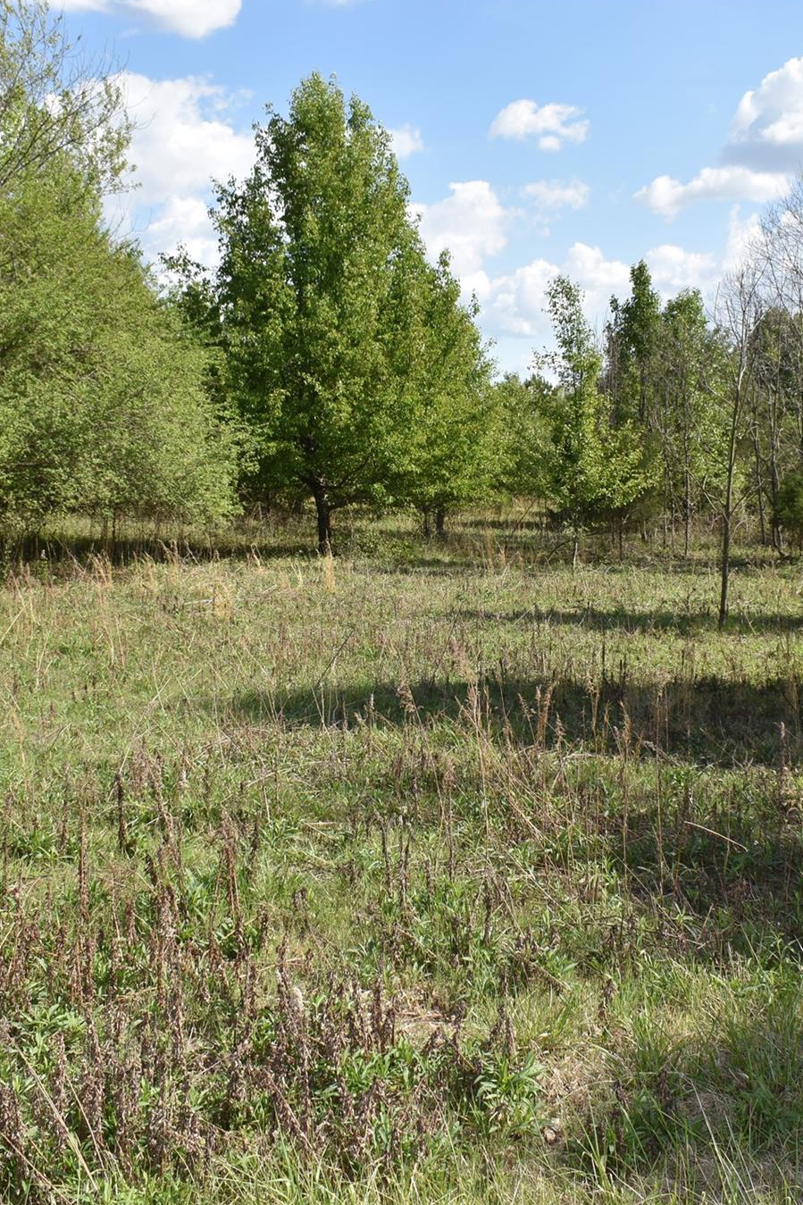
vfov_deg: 47.4
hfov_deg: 32.6
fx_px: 1372
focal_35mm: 41
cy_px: 602
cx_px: 443
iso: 100
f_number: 9
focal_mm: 18
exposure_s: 1/200
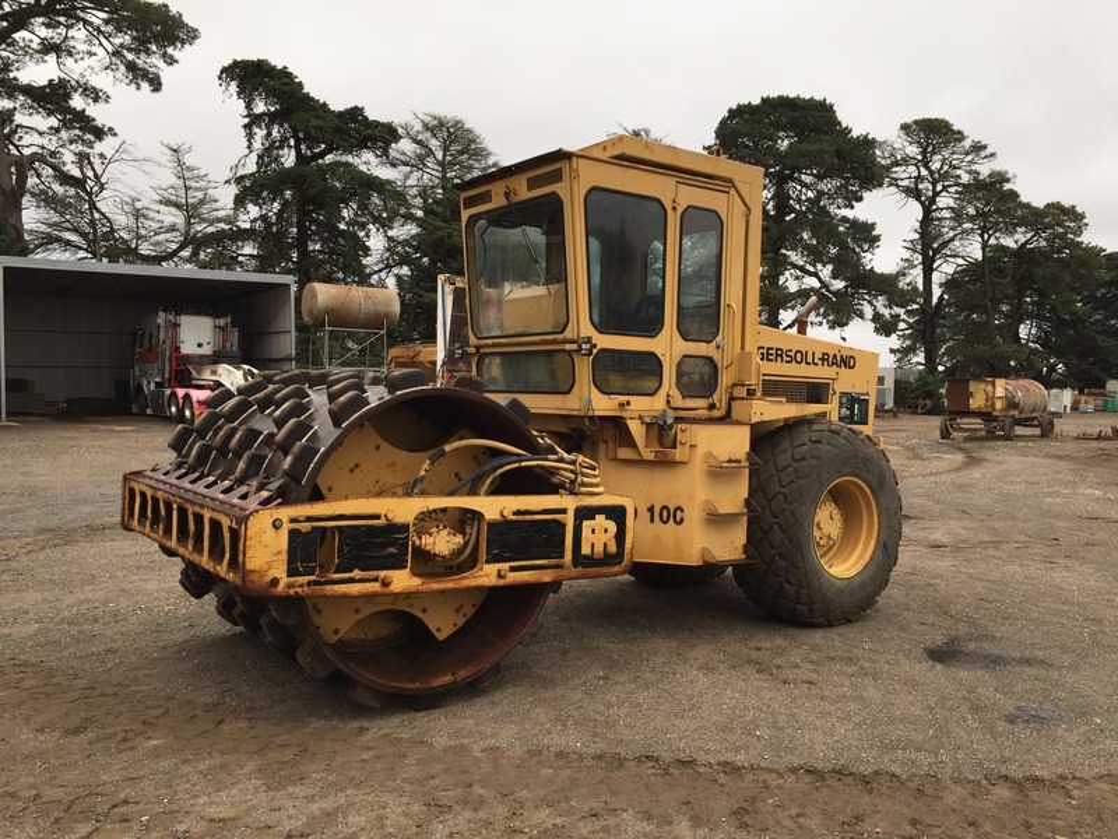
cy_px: 420
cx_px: 559
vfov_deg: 48.2
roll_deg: -0.9
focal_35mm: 29
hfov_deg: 61.7
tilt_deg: -3.7
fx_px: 937
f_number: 2.2
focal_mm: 4.15
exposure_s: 1/353
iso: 32
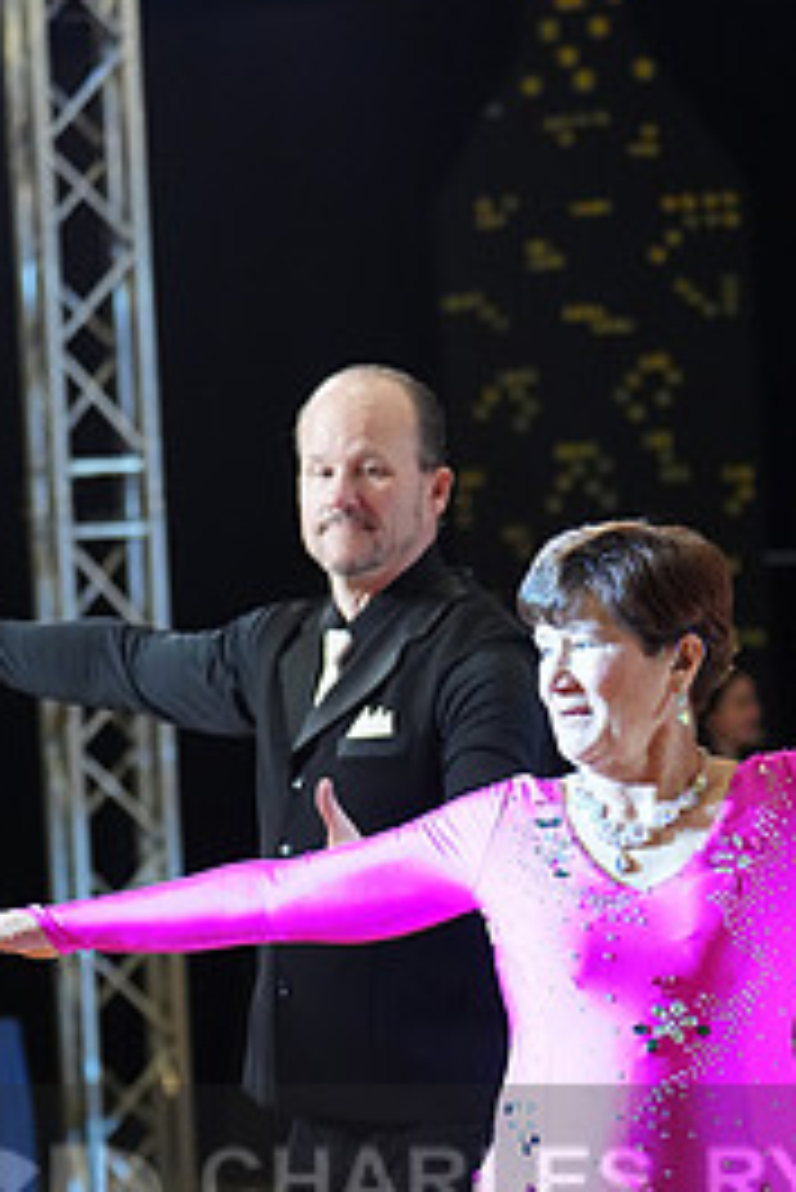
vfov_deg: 11.9
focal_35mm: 171
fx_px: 5664
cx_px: 479
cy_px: 1237
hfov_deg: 8.0
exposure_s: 1/400
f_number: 2.8
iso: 3200
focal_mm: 78
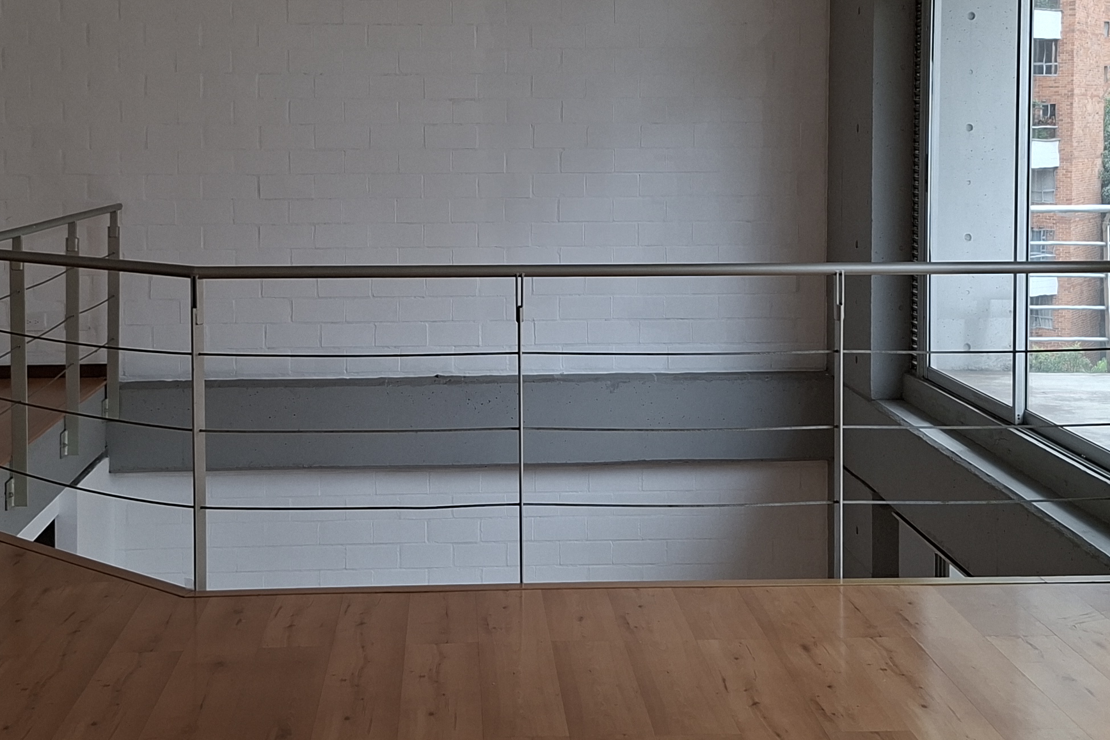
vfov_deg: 27.3
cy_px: 213
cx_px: 537
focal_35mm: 49
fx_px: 1511
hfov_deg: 40.3
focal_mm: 5.54
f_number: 1.8
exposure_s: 1/204
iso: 50
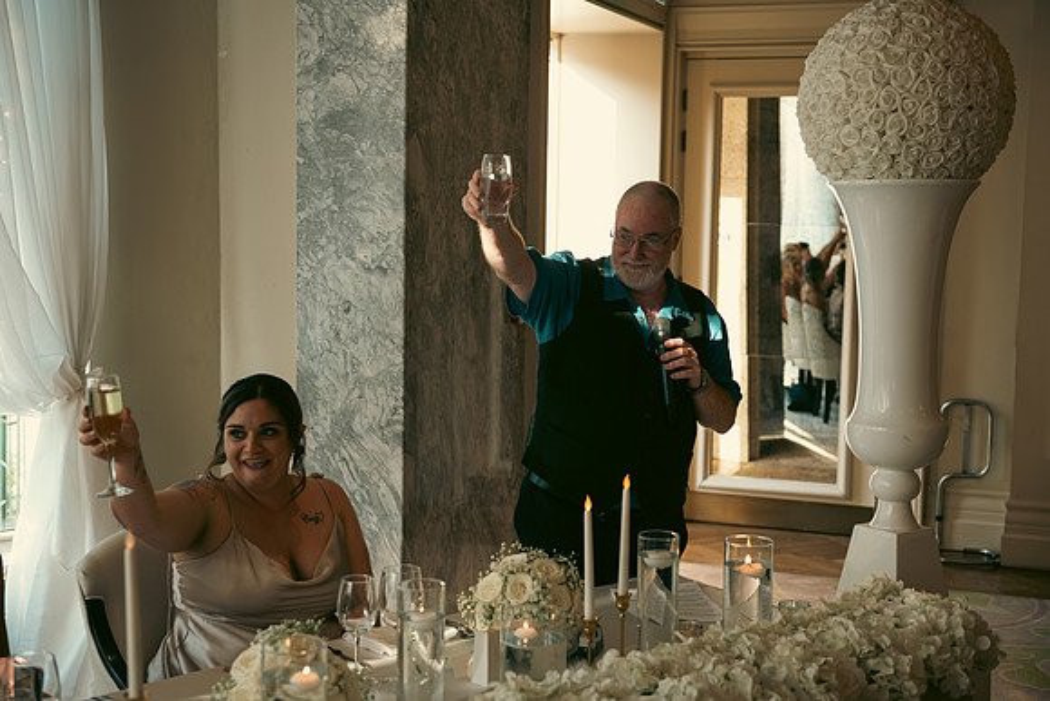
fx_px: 1517
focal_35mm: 52
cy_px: 350
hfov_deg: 38.2
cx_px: 525
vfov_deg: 26.0
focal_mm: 52
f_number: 3.5
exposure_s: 1/160
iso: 320
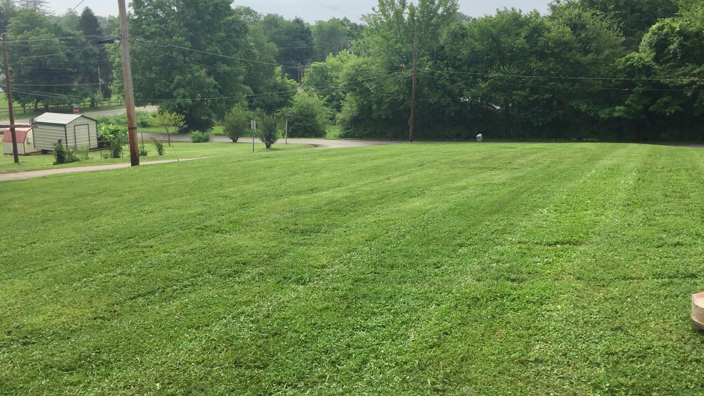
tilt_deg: -11.7
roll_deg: -0.5
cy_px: 179
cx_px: 353
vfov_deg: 36.6
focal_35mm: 32
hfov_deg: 61.0
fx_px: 597
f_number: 2.2
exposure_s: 1/1199
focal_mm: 4.15
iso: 32
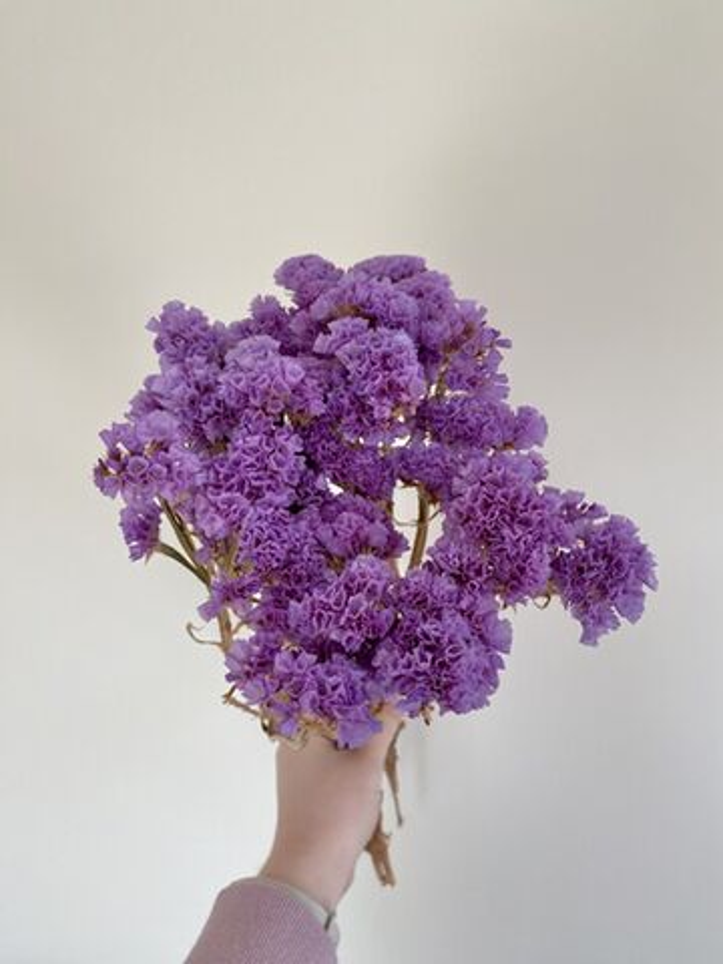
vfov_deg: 67.3
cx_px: 362
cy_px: 482
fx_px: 724
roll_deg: -0.9
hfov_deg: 53.1
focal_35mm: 26
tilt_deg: +1.4
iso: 100
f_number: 1.8
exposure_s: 1/121
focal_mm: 4.25
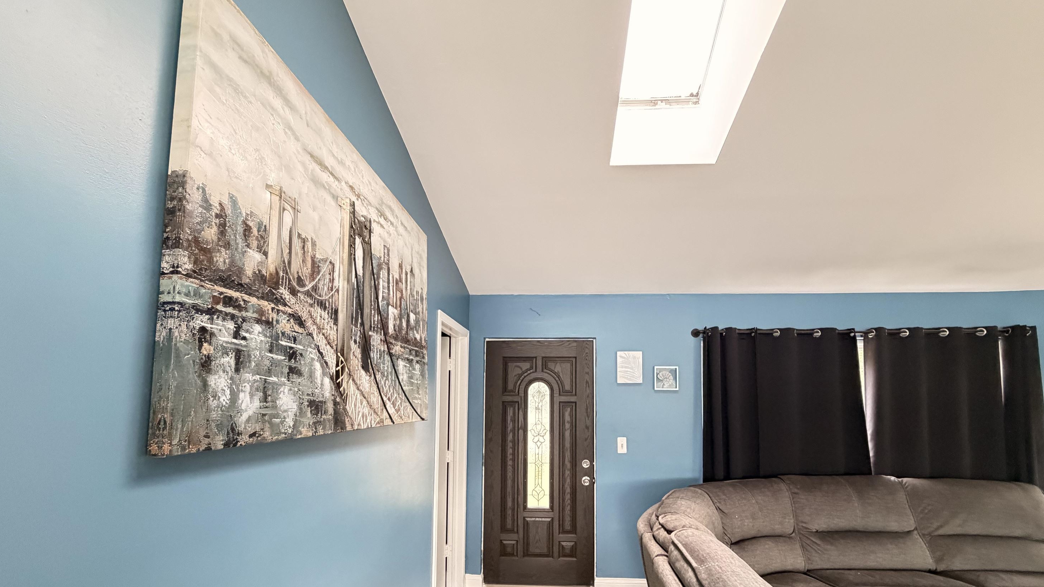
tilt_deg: +4.5
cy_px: 371
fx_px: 443
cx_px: 544
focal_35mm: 16
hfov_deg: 99.3
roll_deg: -0.1
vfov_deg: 66.0
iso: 640
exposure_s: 1/60
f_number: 2.2
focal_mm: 2.22
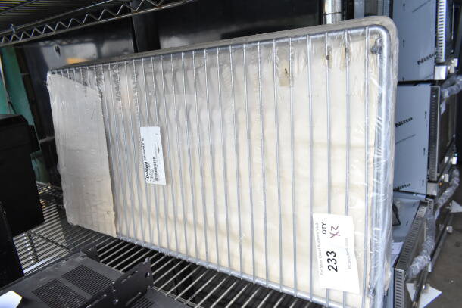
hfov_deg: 67.4
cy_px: 154
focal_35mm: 27
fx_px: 347
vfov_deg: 48.0
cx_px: 231
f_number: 7.1
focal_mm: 18
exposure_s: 1/200
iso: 1600
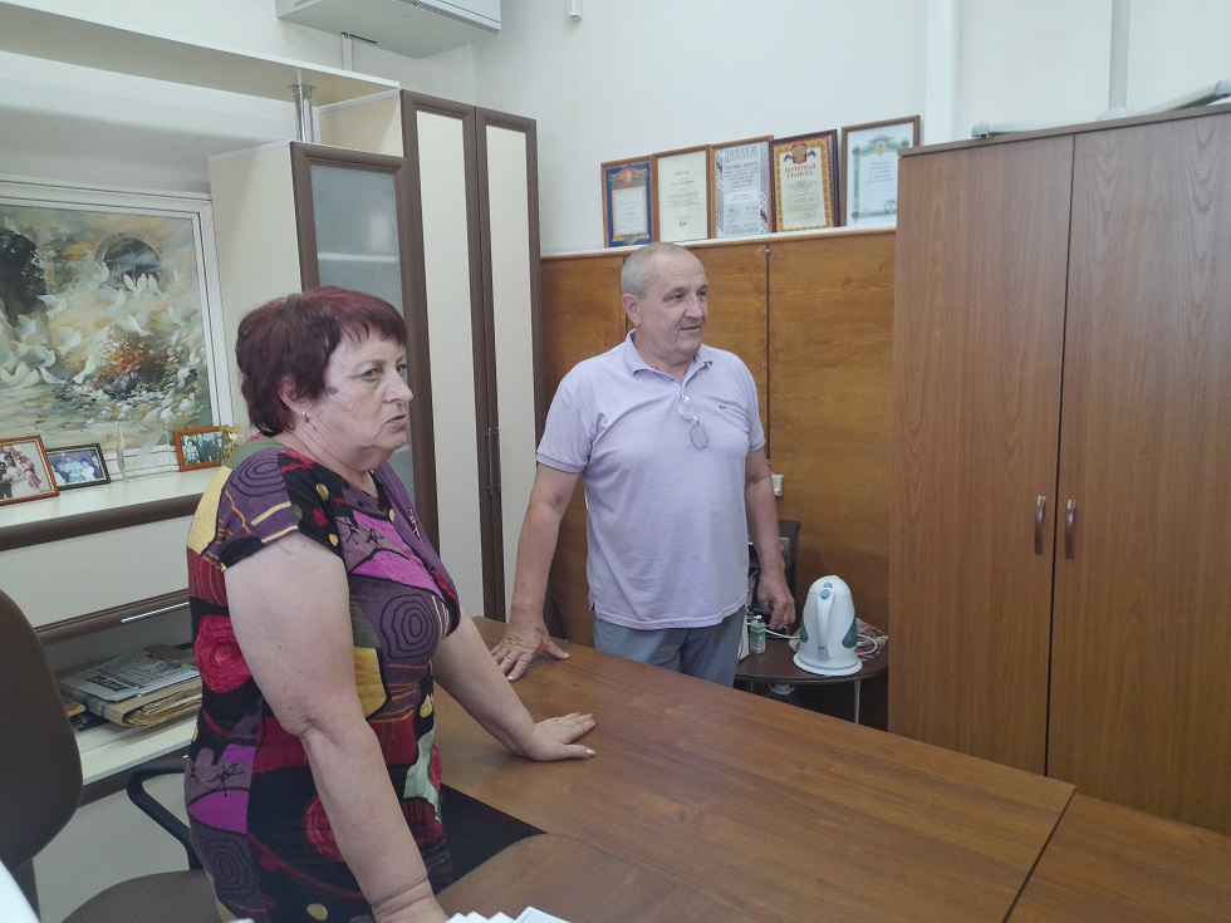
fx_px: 889
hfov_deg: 69.4
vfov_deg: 54.9
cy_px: 462
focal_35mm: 25
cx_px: 616
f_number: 2
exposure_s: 1/50
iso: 125
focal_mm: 4.6
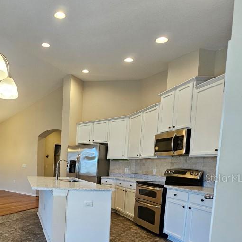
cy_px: 178
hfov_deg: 54.7
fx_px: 182
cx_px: 8
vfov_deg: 63.8
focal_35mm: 23
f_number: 2.2
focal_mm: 2.2
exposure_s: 1/60
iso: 200
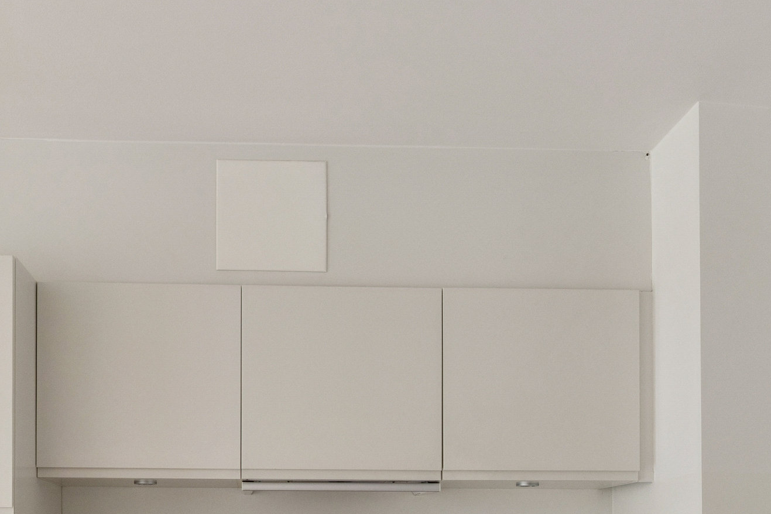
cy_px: 544
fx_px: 907
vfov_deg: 29.1
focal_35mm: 42
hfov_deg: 45.8
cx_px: 311
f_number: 7.1
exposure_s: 1/10
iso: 250
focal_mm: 12.4
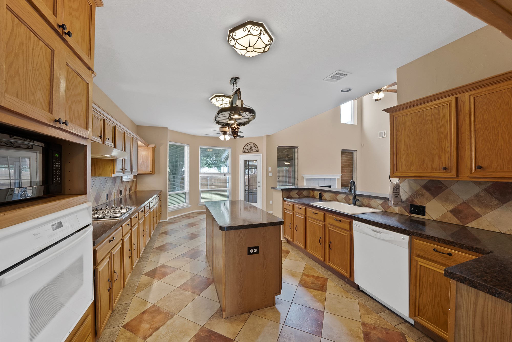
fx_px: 171
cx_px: 256
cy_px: 171
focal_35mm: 12
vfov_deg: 90.0
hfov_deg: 112.6
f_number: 9
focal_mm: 12
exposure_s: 1/1.67
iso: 640
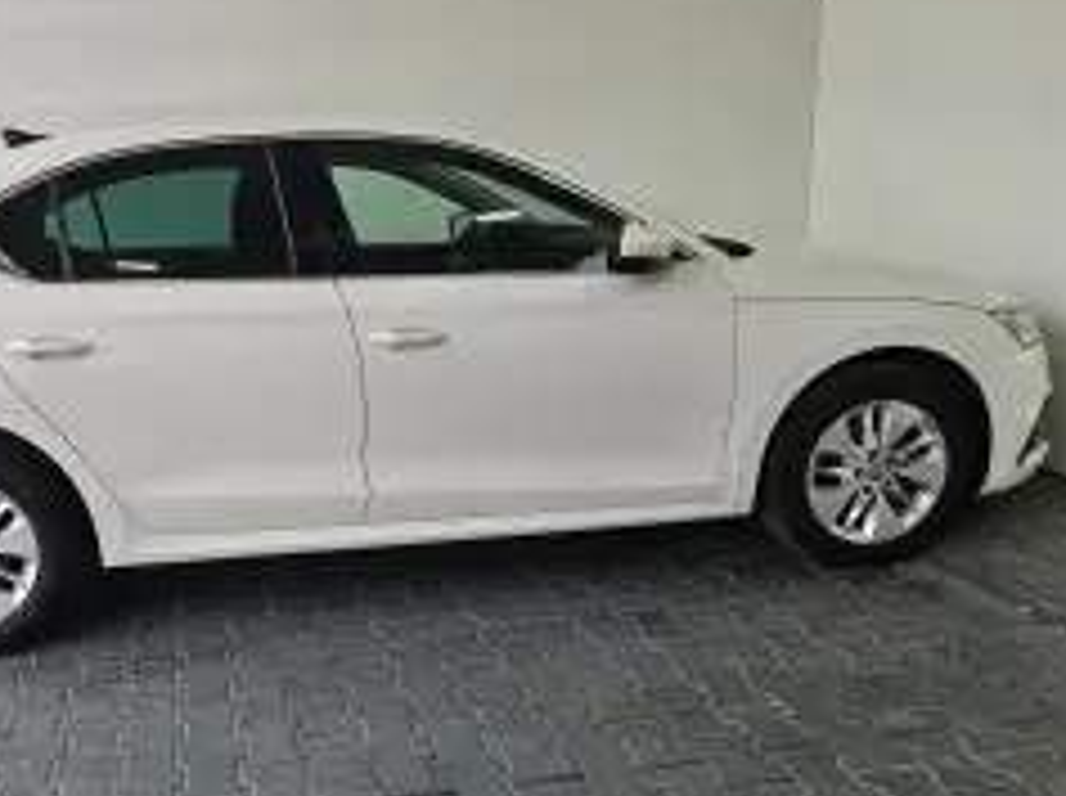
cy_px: 468
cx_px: 315
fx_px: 1076
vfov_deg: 40.5
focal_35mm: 35
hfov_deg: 51.2
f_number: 1.7
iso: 10
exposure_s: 1/127
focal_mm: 6.3
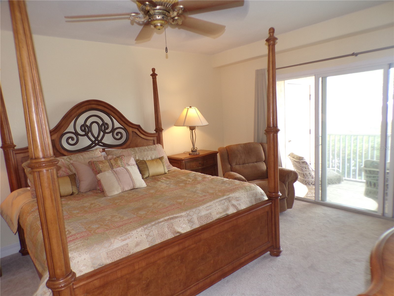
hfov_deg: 71.6
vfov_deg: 56.8
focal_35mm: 24
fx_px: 273
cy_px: 148
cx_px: 197
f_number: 3
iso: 129
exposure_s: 1/34
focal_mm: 4.3
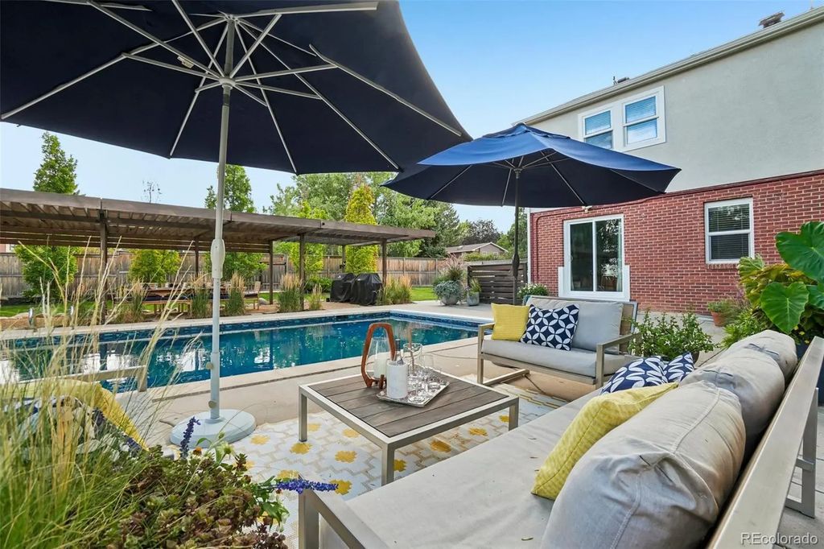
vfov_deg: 77.3
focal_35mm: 15
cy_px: 274
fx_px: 343
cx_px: 412
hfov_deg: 100.4
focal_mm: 10
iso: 400
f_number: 8
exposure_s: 1/100
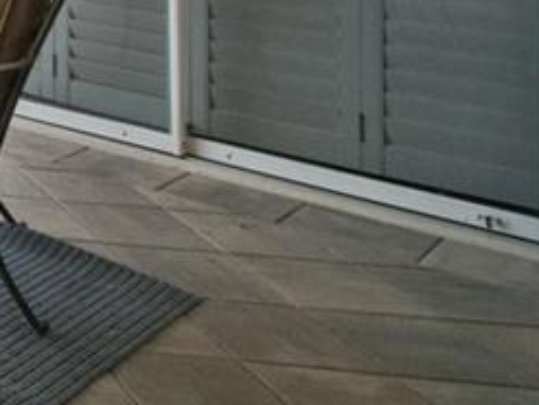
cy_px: -197
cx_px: -563
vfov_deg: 20.9
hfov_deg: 18.6
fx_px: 935
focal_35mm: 60
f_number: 7.1
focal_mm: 10
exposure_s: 1/60
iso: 100
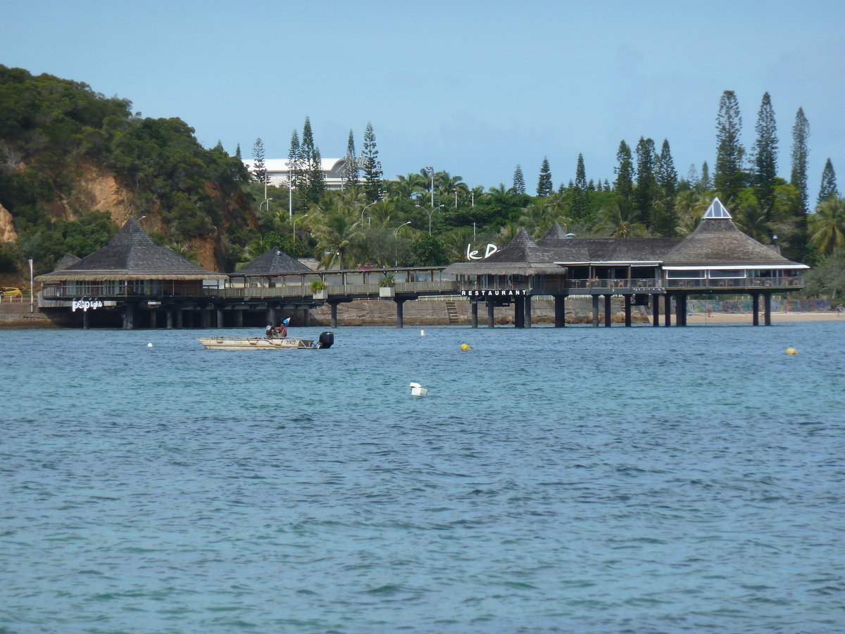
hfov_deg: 7.1
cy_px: 317
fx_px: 6786
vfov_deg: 5.3
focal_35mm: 278
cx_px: 422
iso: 80
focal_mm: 45.7
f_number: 5.6
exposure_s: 1/400
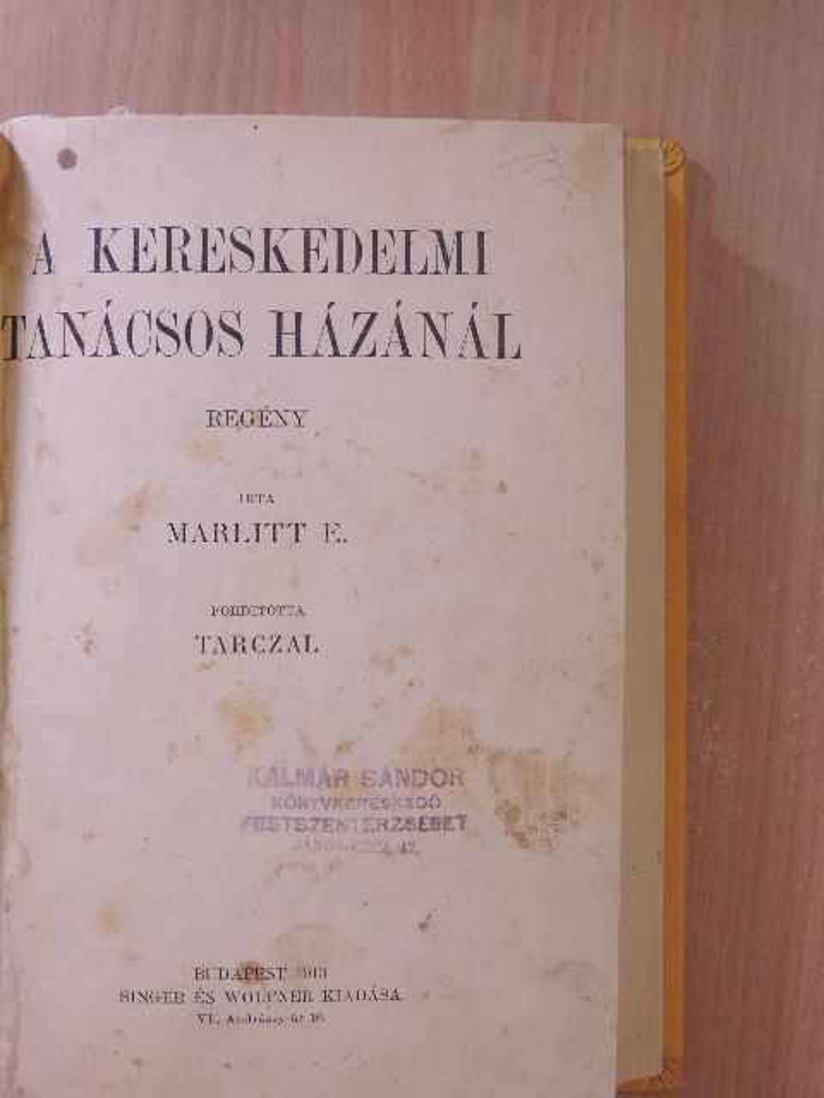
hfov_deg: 24.4
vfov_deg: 32.2
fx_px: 1904
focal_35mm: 60
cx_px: 412
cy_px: 549
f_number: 3.7
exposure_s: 1/80
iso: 640
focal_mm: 10.7
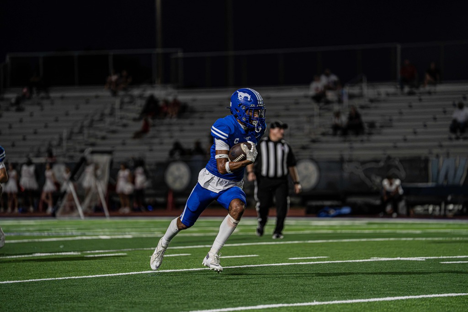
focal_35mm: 200
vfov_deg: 6.9
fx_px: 2600
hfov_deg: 10.3
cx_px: 234
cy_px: 156
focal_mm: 200
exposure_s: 1/1000
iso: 3200
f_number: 2.8
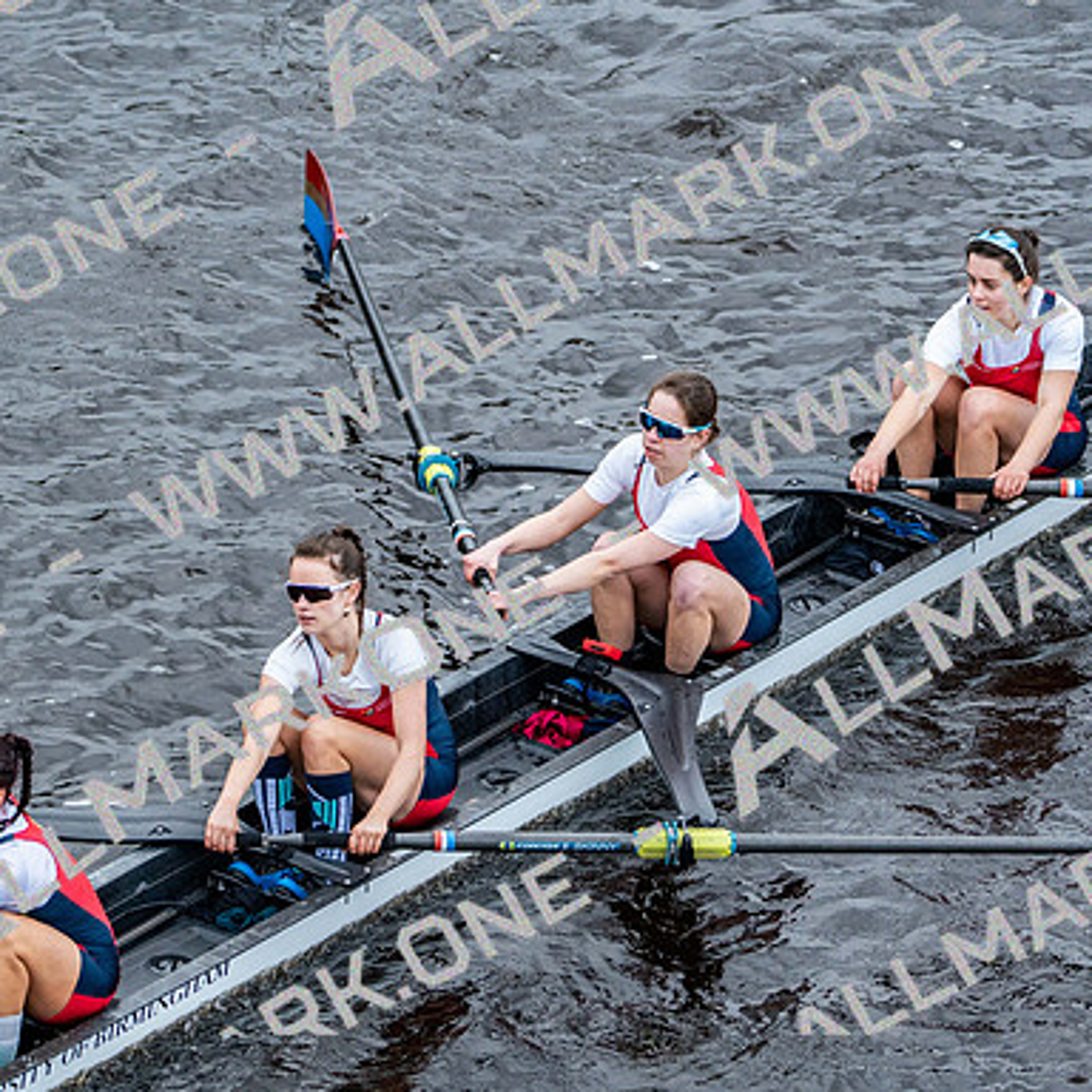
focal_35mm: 344
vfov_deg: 5.1
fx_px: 12277
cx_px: 481
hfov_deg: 5.1
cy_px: 547
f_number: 5.6
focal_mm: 268
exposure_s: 1/1250
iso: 2000
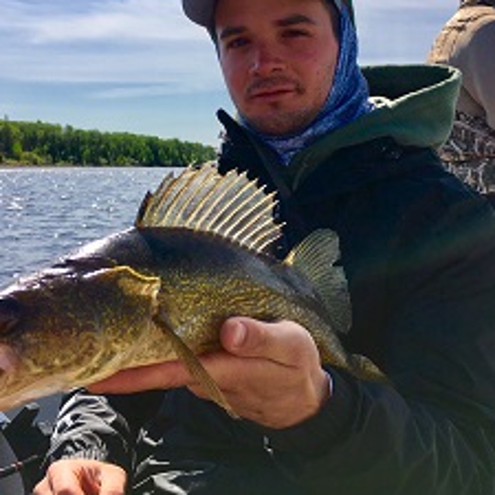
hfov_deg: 39.2
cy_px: 199
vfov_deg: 39.0
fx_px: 696
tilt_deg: -2.4
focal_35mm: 43
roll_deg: -0.7
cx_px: 240
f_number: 2.2
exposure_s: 1/1923
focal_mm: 4.15
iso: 25
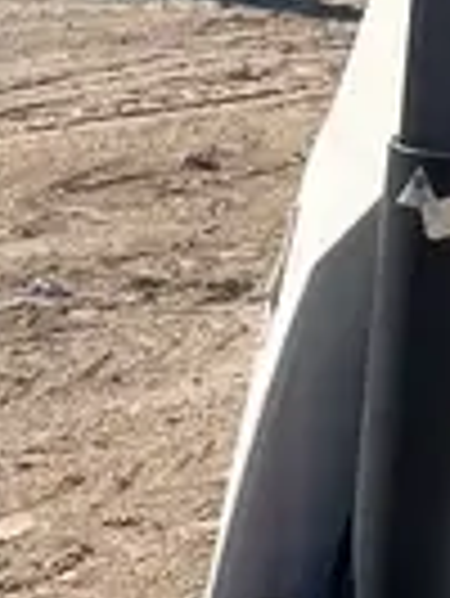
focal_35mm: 143
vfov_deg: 12.5
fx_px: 2475
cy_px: -488
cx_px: 873
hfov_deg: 9.7
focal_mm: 5.1
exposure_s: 1/3311
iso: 50
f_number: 1.6
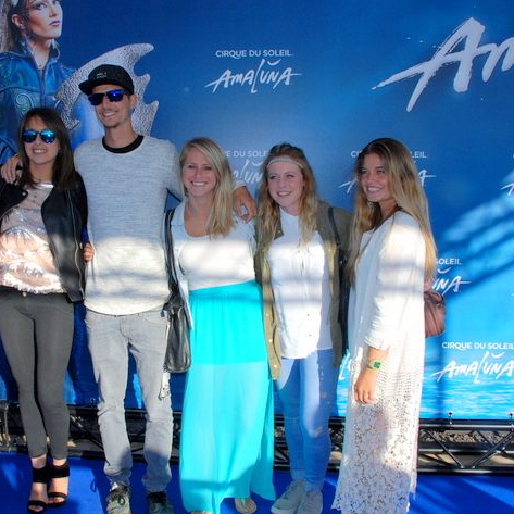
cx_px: 202
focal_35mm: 35
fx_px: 588
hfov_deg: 46.9
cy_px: 261
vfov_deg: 47.2
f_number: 11
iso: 320
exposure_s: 1/200
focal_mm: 18
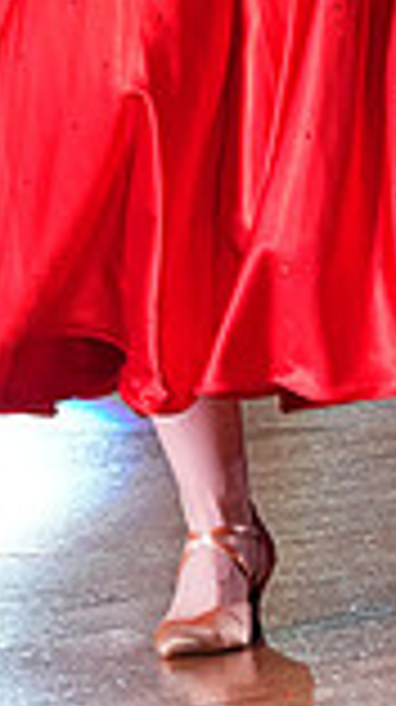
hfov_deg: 2.7
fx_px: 8329
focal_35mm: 445
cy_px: -351
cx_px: 362
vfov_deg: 4.8
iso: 6400
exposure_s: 1/400
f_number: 5
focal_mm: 115
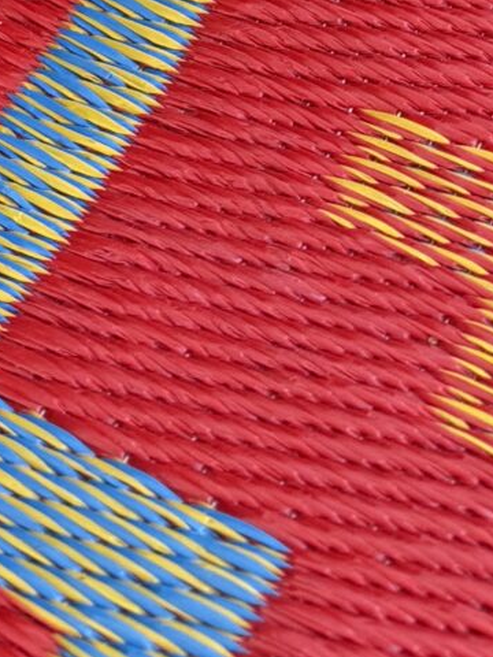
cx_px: -348
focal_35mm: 128
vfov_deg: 12.4
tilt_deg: -22.5
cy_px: -877
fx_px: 2431
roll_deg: +2.6
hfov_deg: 10.9
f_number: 1.78
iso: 64
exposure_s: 1/121
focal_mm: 6.76
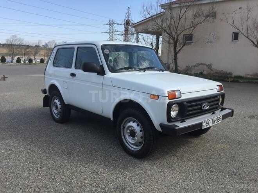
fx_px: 216
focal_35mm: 29
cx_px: 129
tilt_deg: -6.1
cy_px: 96
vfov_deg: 48.2
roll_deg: -3.1
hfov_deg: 61.7
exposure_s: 1/1721
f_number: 2.2
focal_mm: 4.15
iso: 32
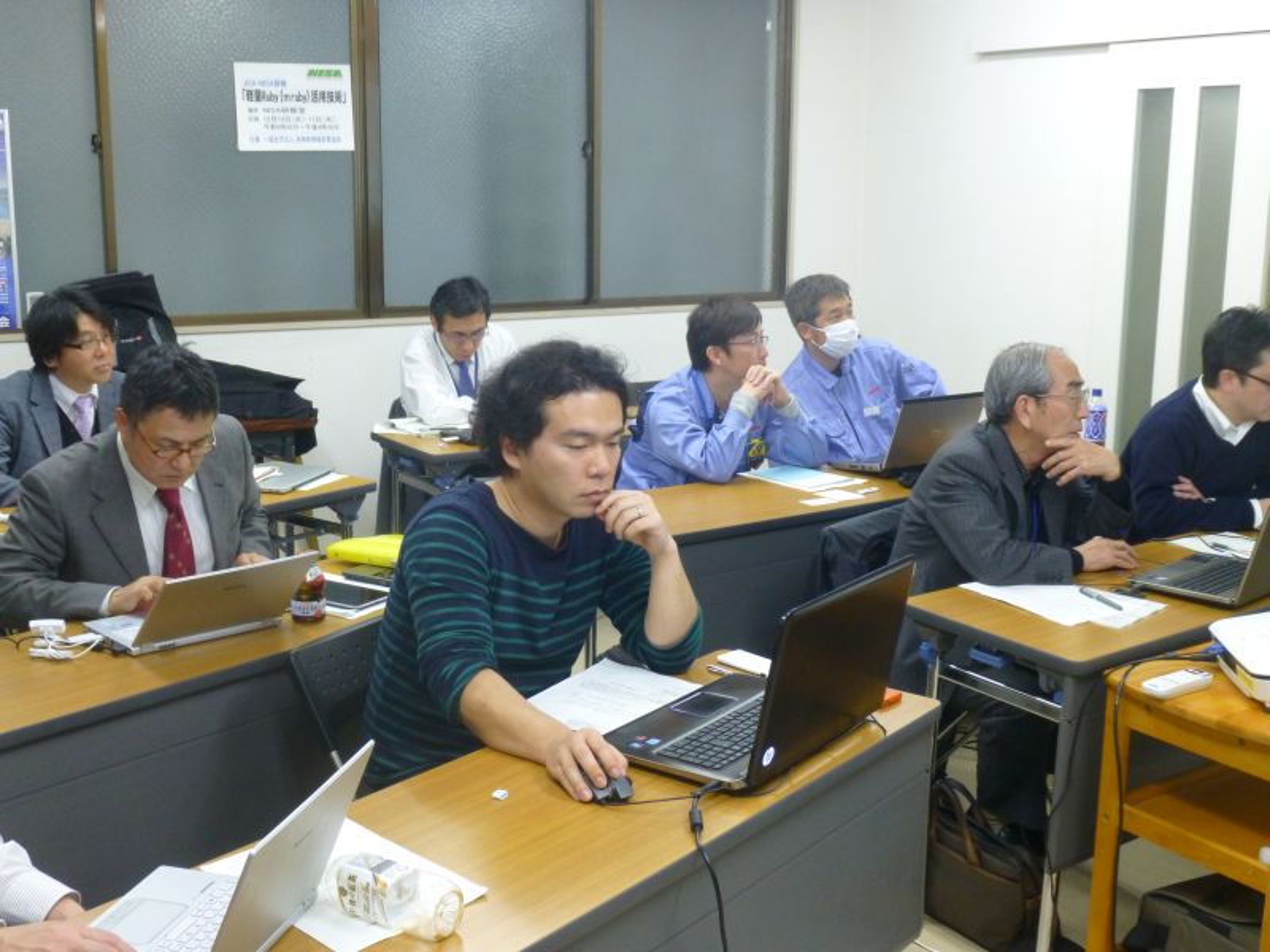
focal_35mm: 40
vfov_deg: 36.0
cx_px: 635
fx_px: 1468
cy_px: 476
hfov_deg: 46.8
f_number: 3.7
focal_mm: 6.9
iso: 400
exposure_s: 1/30
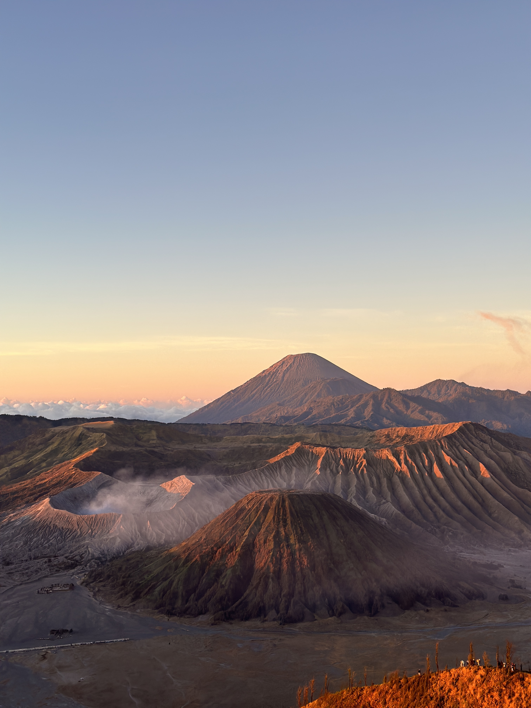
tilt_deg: +1.5
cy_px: 354
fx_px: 982
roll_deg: +0.6
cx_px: 266
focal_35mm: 48
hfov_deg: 30.3
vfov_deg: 39.7
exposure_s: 1/555
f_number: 1.78
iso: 80
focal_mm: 6.86
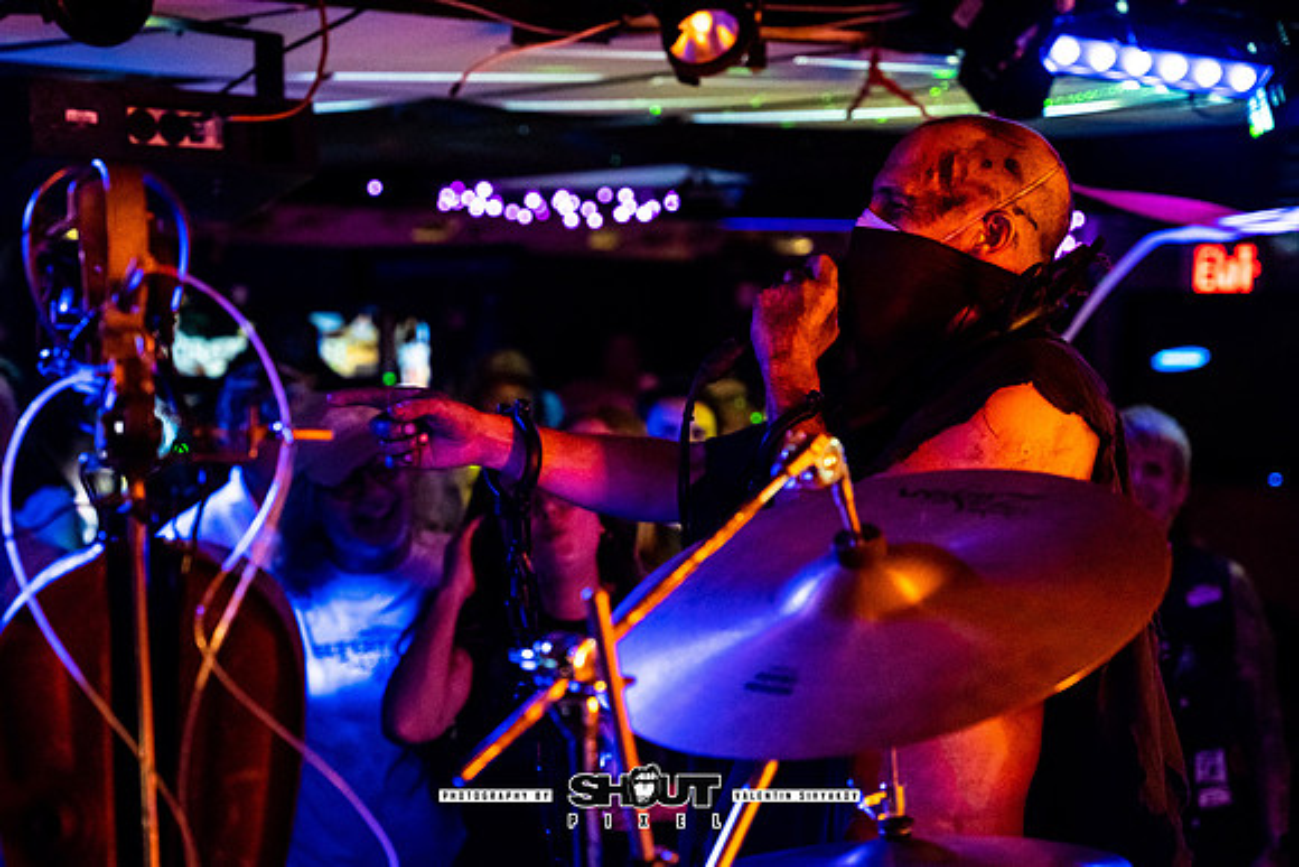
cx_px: 526
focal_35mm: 83
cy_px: 396
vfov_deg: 16.5
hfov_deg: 24.5
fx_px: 2982
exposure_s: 1/200
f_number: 2.8
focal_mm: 65.8
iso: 3200
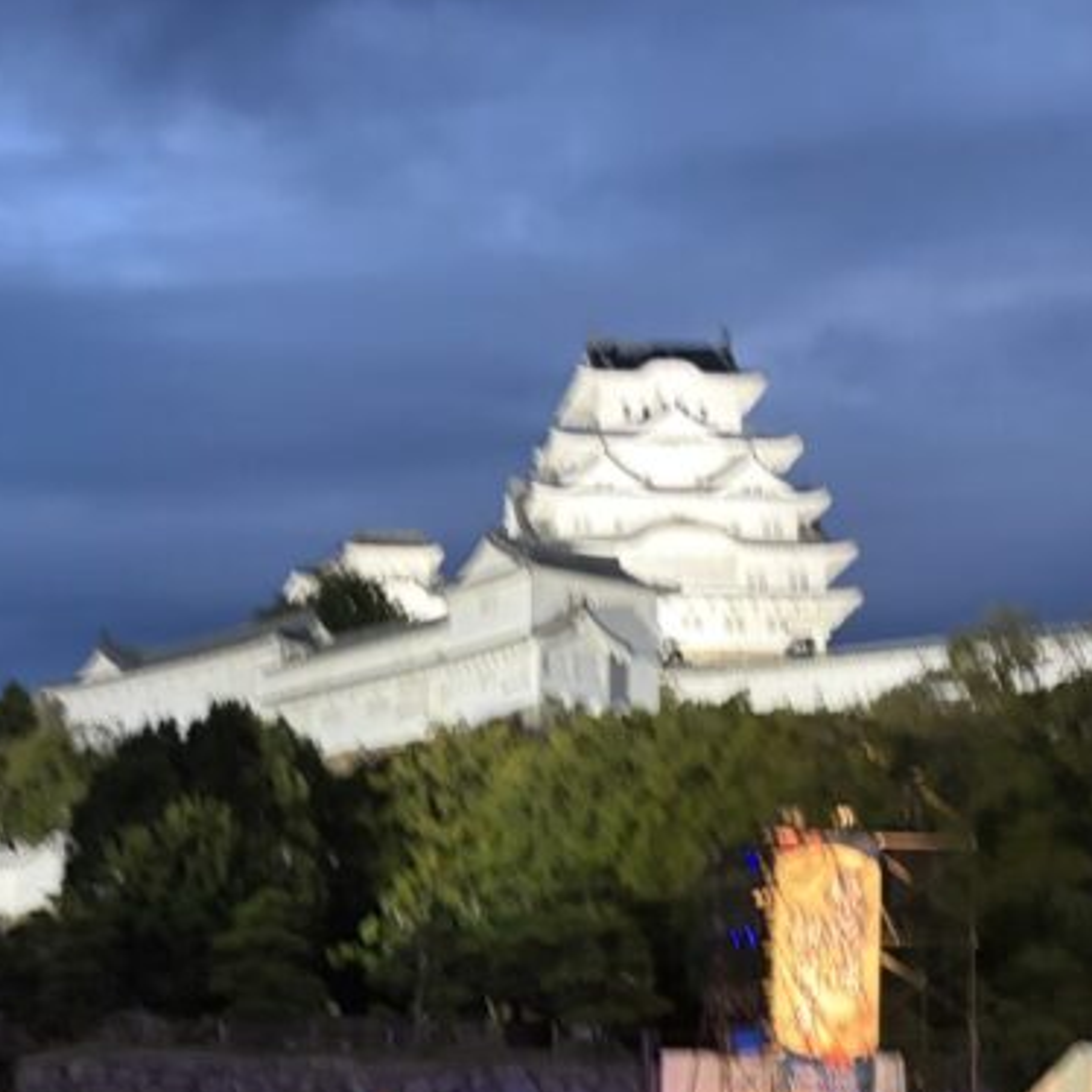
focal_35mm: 63
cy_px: 949
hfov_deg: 27.1
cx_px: 353
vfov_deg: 26.5
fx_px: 2248
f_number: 1.6
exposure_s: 1/30
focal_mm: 5.96
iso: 500
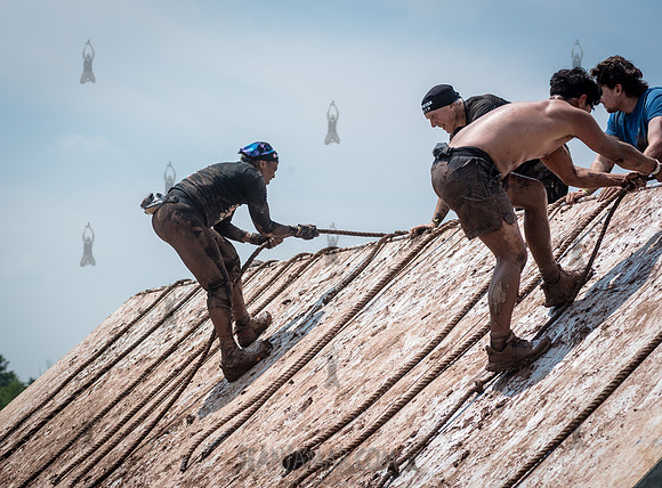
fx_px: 2046
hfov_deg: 18.4
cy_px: 233
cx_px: 262
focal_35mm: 108
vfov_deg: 13.6
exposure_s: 1/2000
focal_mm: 92
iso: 250
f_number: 5
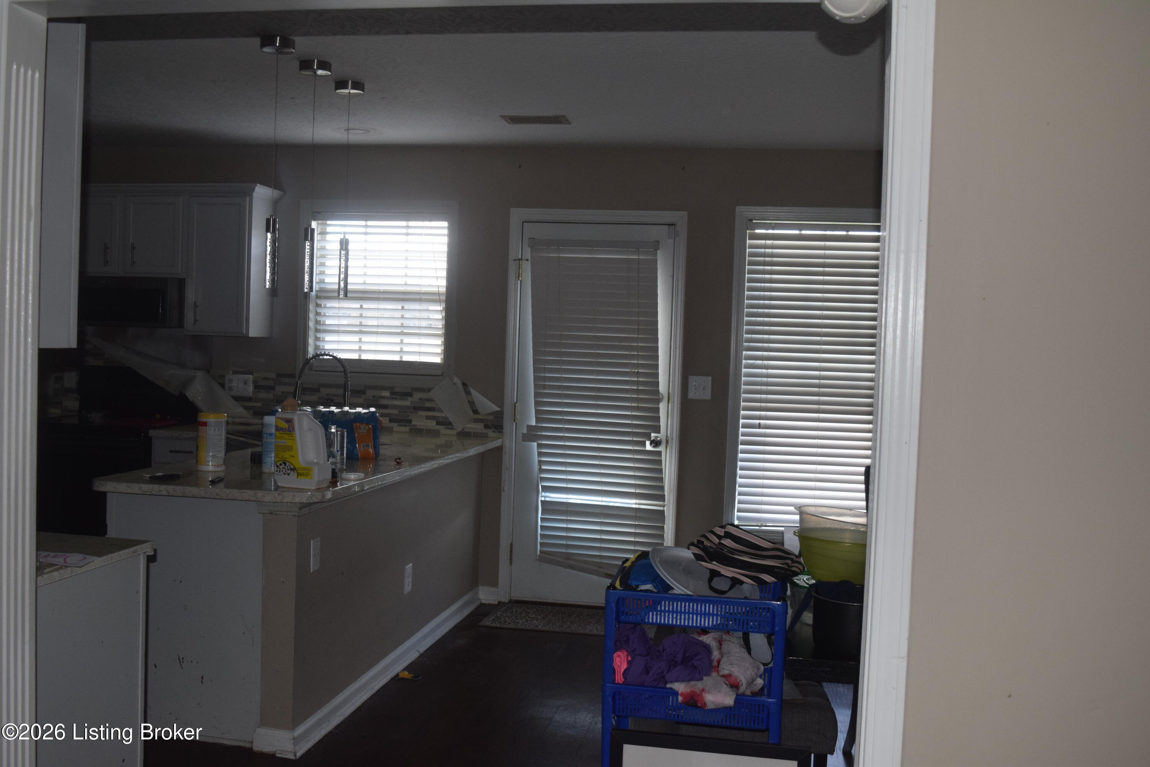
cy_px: 384
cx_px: 575
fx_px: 1150
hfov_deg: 53.1
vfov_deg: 36.9
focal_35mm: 36
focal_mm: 24
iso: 800
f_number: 5.6
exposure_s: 1/125
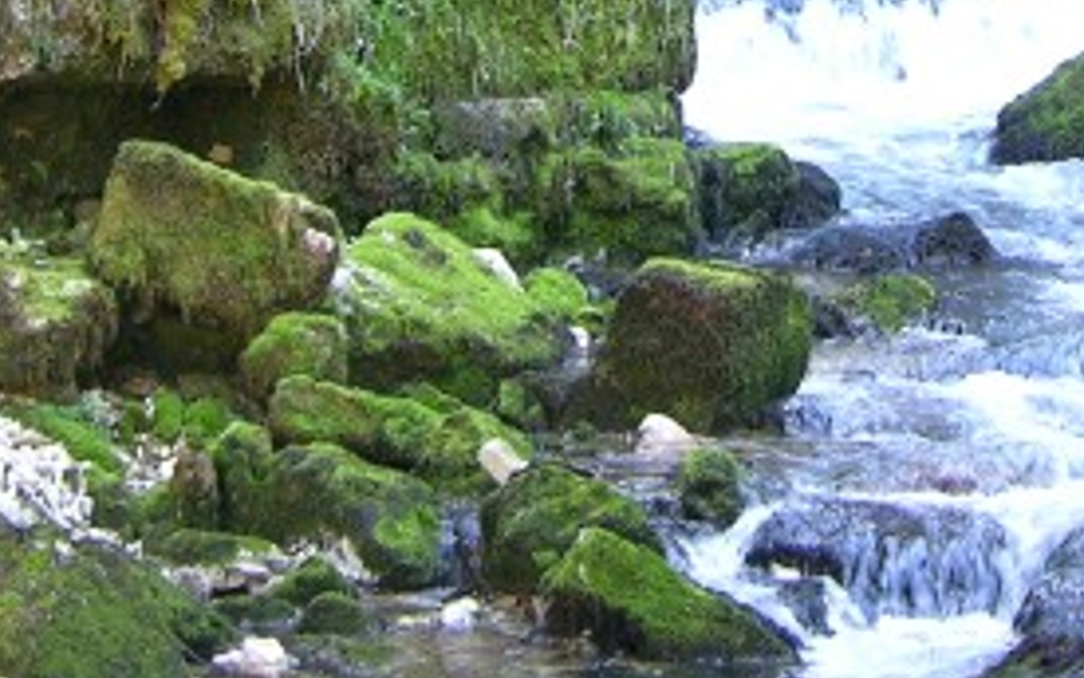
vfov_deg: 9.2
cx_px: 753
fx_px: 4078
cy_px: -402
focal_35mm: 138
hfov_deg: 15.1
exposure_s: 1/30
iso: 100
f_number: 2.8
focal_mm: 8.9
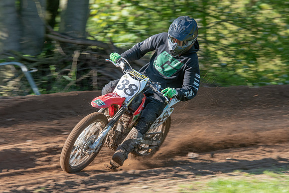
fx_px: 2586
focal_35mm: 322
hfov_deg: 6.4
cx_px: 131
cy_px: 84
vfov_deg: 4.3
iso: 200
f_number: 8
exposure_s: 1/125
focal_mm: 200
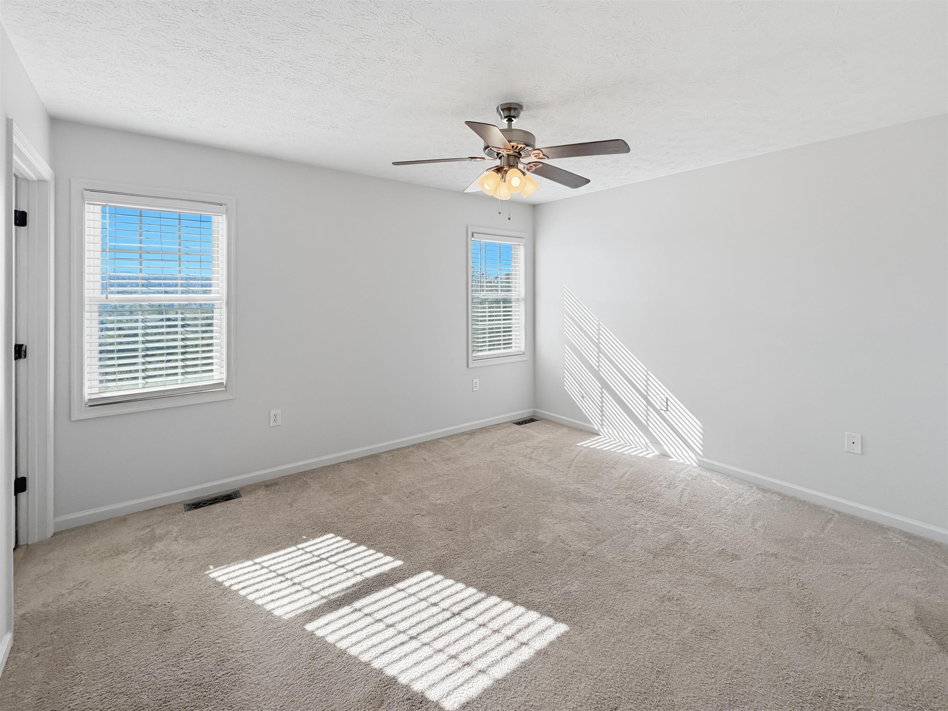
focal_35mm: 14
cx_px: 474
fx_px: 383
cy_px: 356
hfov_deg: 102.1
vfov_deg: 85.7
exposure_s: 1/132
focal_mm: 2.2
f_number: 2.2
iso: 50
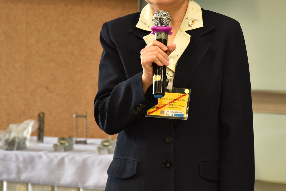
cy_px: 40
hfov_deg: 10.0
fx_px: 1629
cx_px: 197
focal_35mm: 205
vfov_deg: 6.7
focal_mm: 120
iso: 360
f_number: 4
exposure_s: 1/30
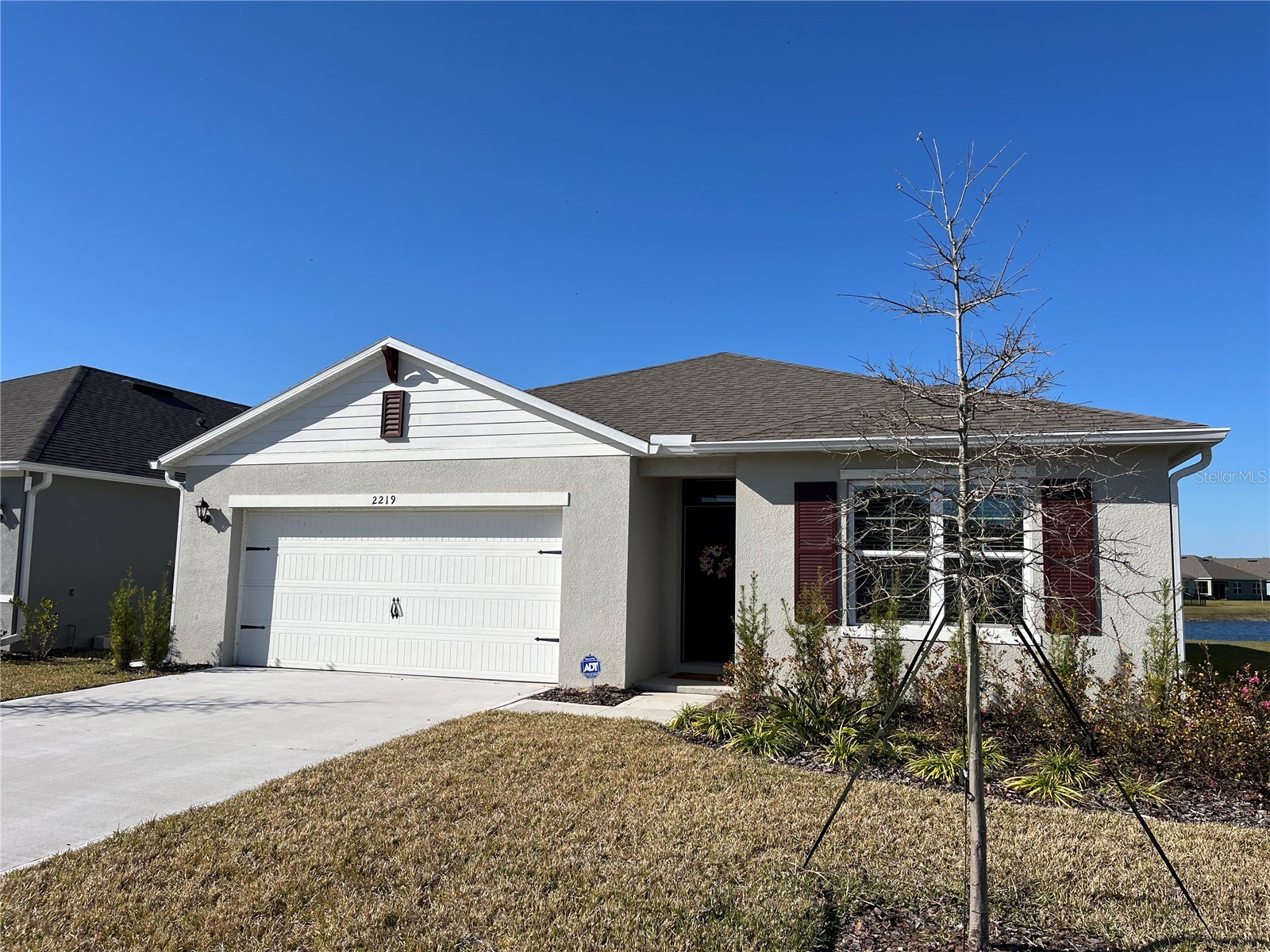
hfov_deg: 67.3
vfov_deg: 53.1
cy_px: 476
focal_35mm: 26
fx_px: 954
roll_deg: -0.4
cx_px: 635
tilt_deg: +6.4
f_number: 1.6
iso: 50
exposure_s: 1/5556
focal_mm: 5.1
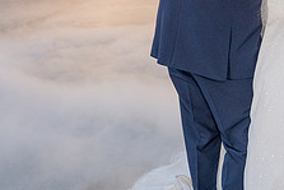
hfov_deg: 22.6
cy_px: -49
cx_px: 271
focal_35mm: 87
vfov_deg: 15.1
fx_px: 687
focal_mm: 33.5
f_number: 4
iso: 1600
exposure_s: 1/200
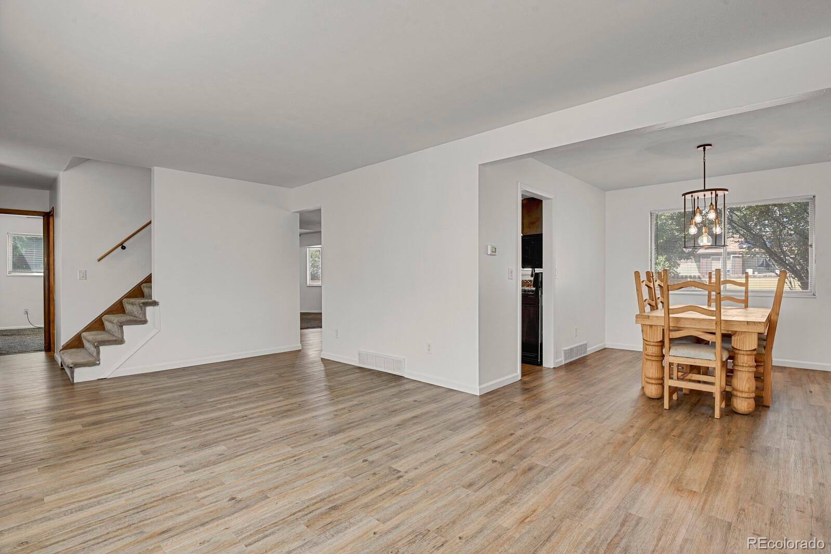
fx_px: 392
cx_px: 416
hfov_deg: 93.3
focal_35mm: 17
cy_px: 277
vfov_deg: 70.4
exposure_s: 1/1.25
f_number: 8
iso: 250
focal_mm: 17
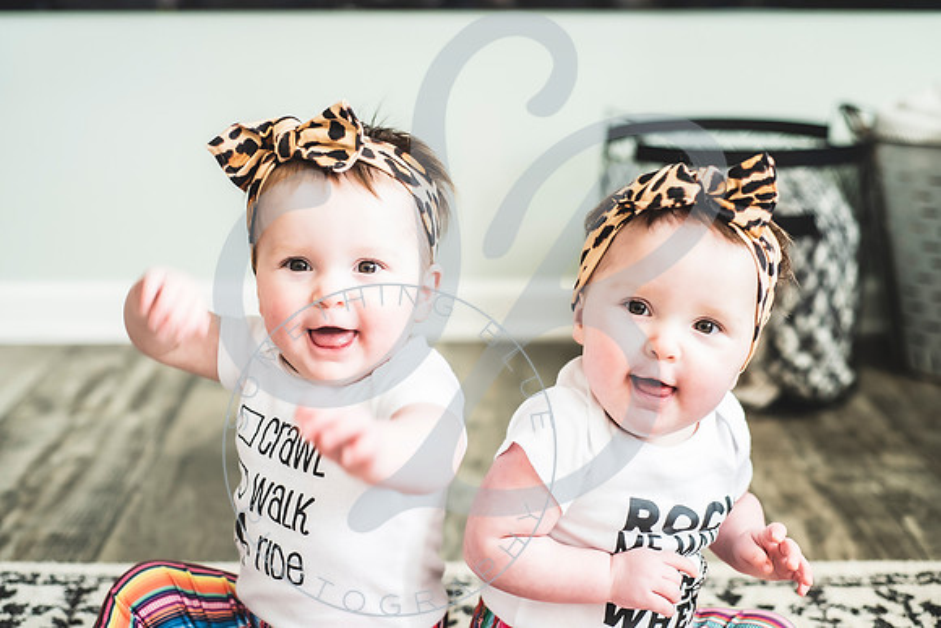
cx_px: 459
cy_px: 314
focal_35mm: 52
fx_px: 1364
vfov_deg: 25.9
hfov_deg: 38.1
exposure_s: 1/125
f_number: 2.8
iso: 1000
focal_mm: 50
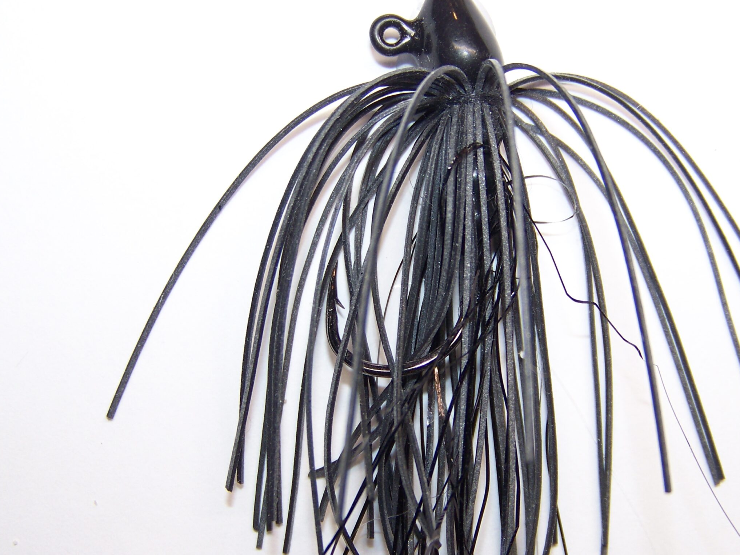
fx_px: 1667
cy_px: 302
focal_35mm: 78
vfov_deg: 18.9
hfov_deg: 25.0
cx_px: 416
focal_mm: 10.5
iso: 64
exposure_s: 1/80
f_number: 3.2
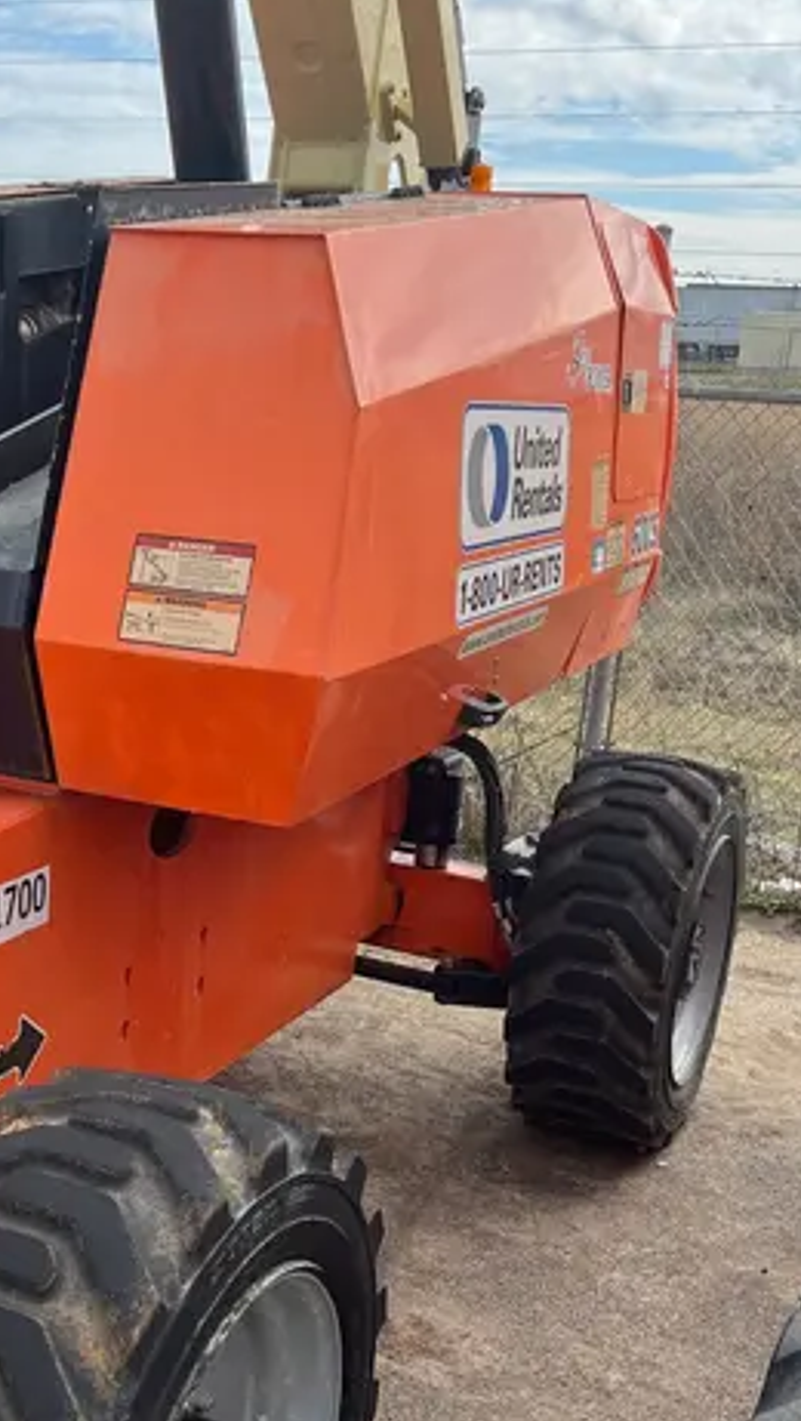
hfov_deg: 26.3
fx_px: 1696
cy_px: 877
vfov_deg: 45.1
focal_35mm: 45
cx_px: 213
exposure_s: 1/1497
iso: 50
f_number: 1.6
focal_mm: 5.1
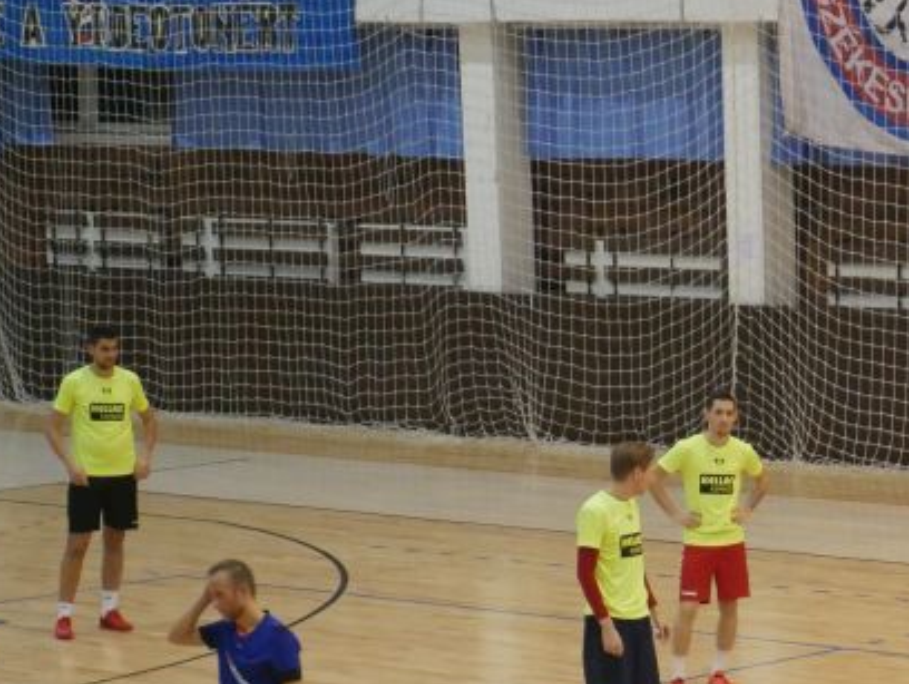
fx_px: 4969
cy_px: 582
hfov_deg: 10.3
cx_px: 956
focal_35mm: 189
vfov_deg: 7.9
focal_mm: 42
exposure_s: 1/100
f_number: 5.6
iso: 3200
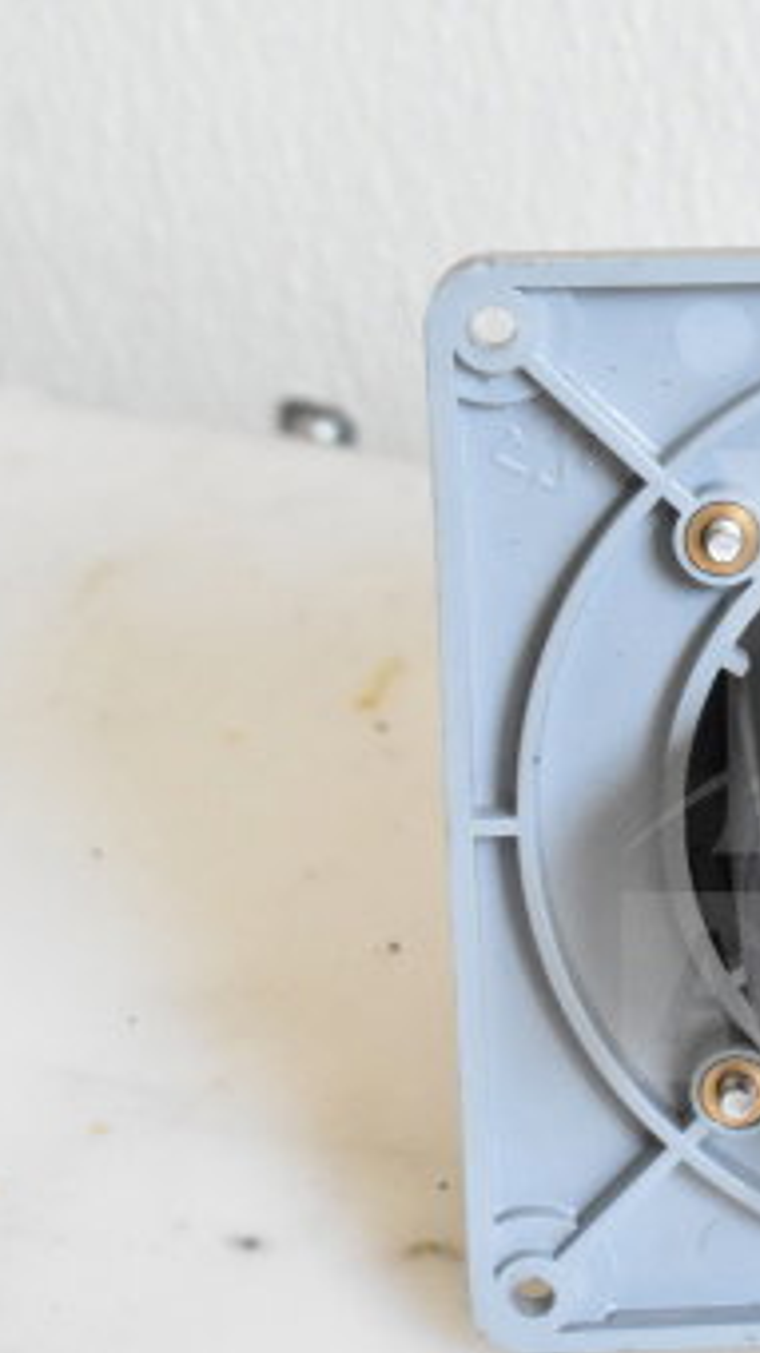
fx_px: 4552
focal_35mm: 127
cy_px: 766
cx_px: 1066
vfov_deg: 16.9
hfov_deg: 9.3
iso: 6400
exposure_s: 1/160
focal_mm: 45
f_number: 6.3
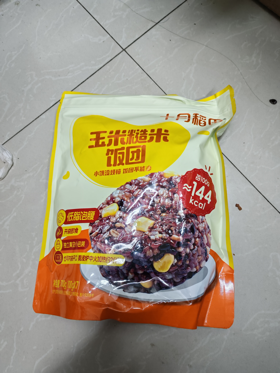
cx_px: 140
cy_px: 186
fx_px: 291
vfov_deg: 65.3
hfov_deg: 51.4
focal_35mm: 27
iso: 500
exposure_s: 1/20
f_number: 1.95
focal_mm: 5.52
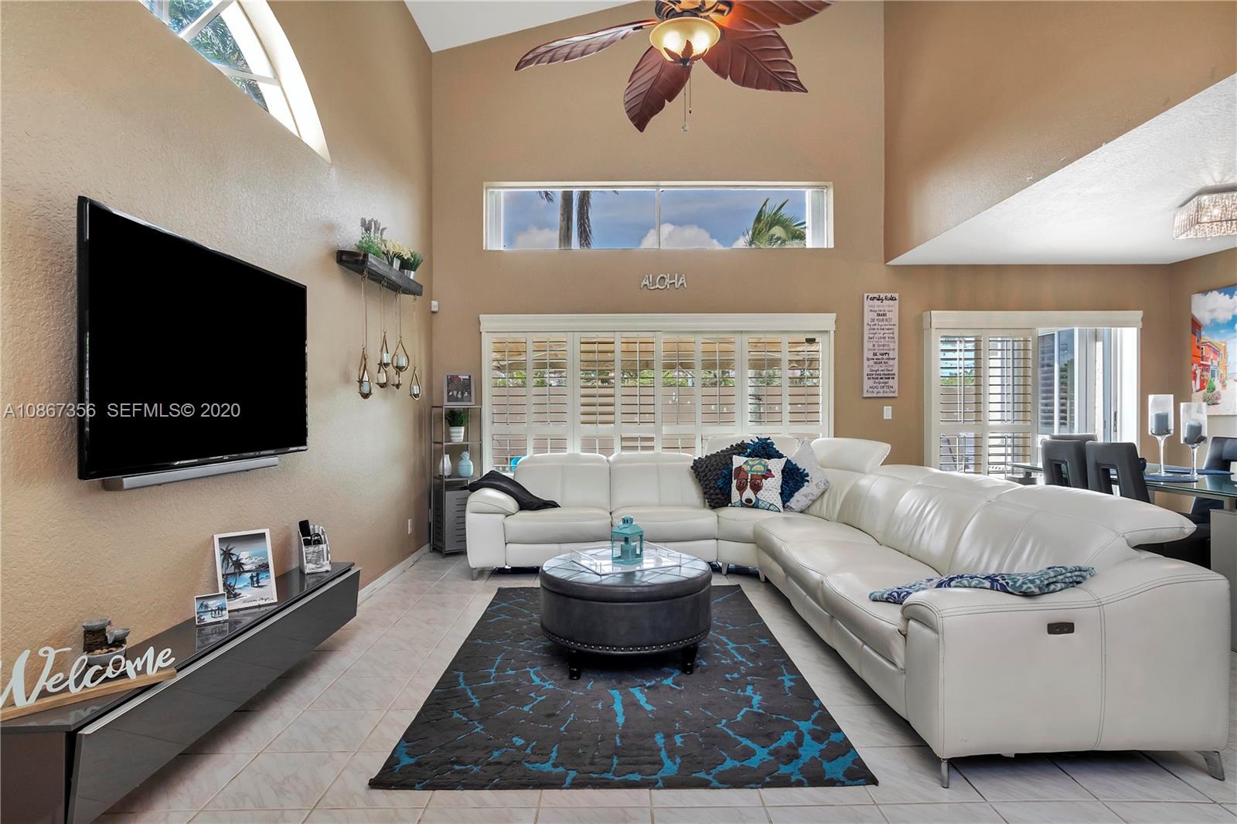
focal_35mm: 18
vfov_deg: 67.4
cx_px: 618
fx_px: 618
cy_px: 412
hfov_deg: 90.0
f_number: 8
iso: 400
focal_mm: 12
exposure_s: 1/25
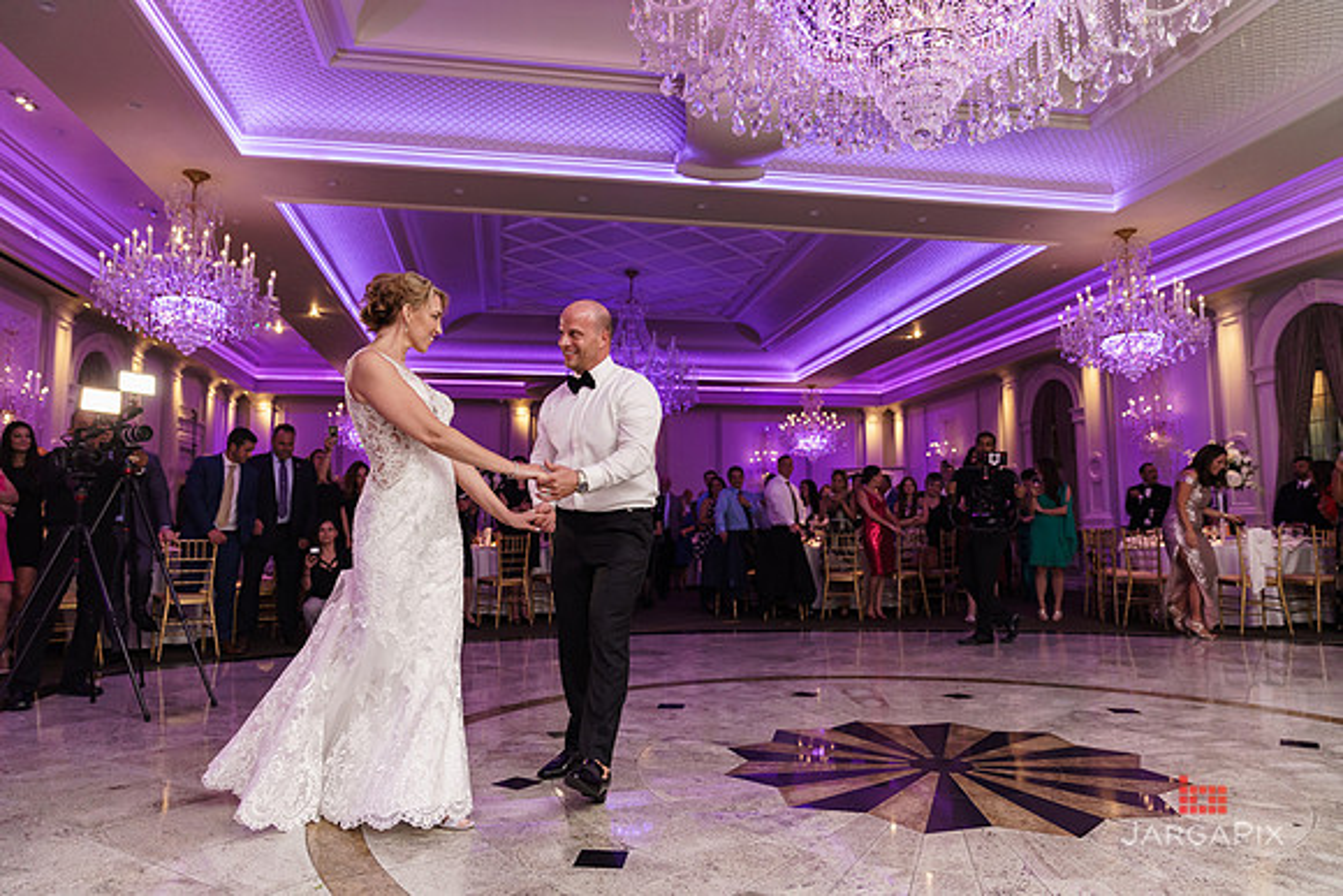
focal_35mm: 24
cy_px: 448
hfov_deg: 73.7
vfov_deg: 53.2
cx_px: 672
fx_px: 896
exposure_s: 1/200
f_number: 2.8
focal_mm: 24
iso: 1600
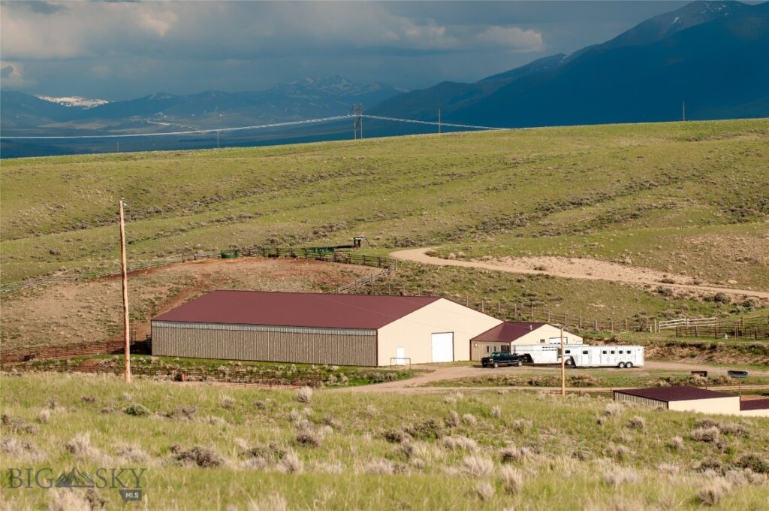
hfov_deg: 10.6
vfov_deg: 7.0
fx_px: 4160
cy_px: 256
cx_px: 384
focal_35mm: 195
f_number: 8
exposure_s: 1/1250
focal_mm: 130
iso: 200
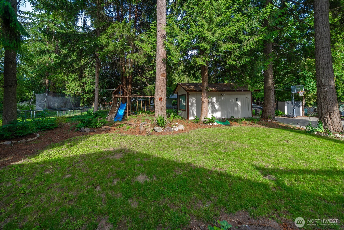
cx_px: 172
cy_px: 115
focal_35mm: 13
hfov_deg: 108.3
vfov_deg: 85.5
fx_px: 124
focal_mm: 13
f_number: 7.1
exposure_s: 1/40
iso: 80
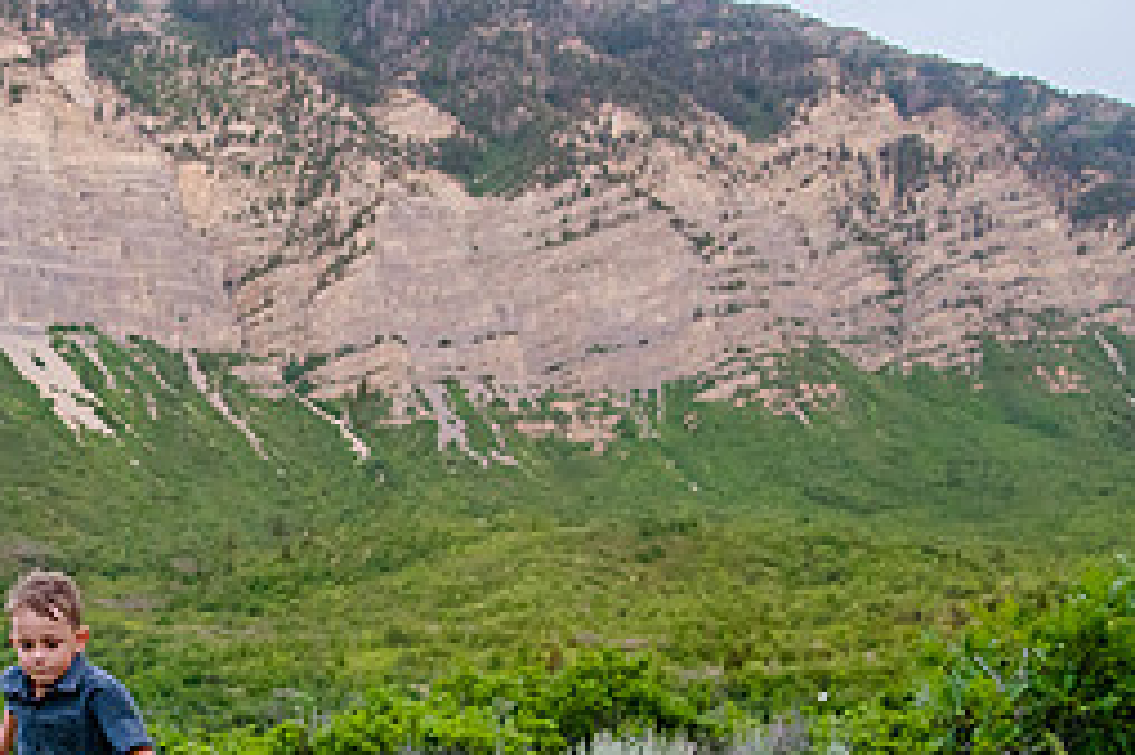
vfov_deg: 20.1
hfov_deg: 28.5
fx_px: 2079
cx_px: -15
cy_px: 723
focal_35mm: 66
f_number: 4
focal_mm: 24
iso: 3200
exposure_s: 1/250
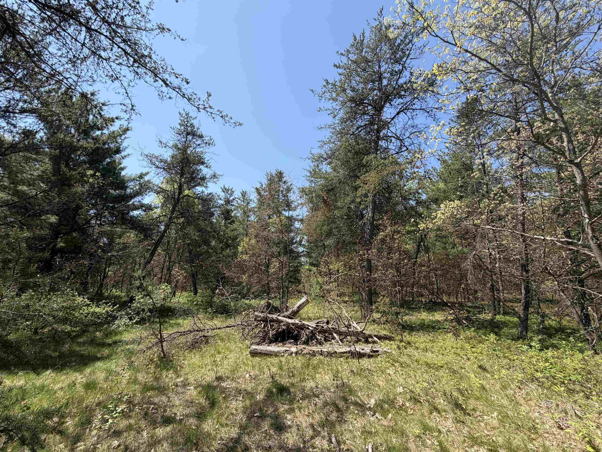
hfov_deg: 102.1
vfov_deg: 85.7
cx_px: 301
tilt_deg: +13.5
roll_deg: -0.5
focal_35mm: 14
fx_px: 243
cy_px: 226
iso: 40
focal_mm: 2.22
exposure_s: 1/770
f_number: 2.2
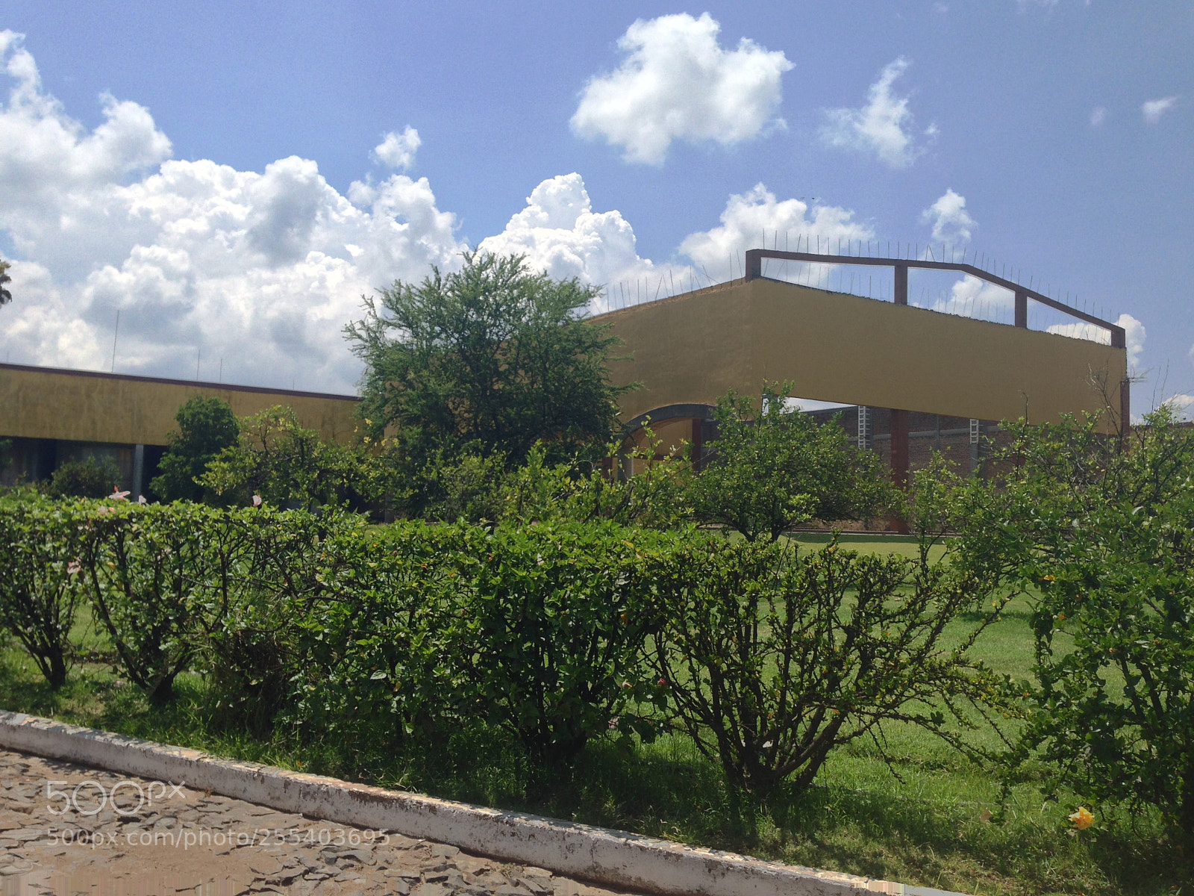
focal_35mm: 33
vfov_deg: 42.9
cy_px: 448
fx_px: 1138
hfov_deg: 55.4
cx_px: 597
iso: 50
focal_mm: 4.12
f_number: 2.4
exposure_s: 1/1178
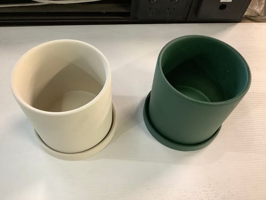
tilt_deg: -56.1
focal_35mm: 31
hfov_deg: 58.4
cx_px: 133
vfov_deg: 45.4
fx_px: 238
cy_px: 100
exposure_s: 1/50
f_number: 2.4
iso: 320
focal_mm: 3.3
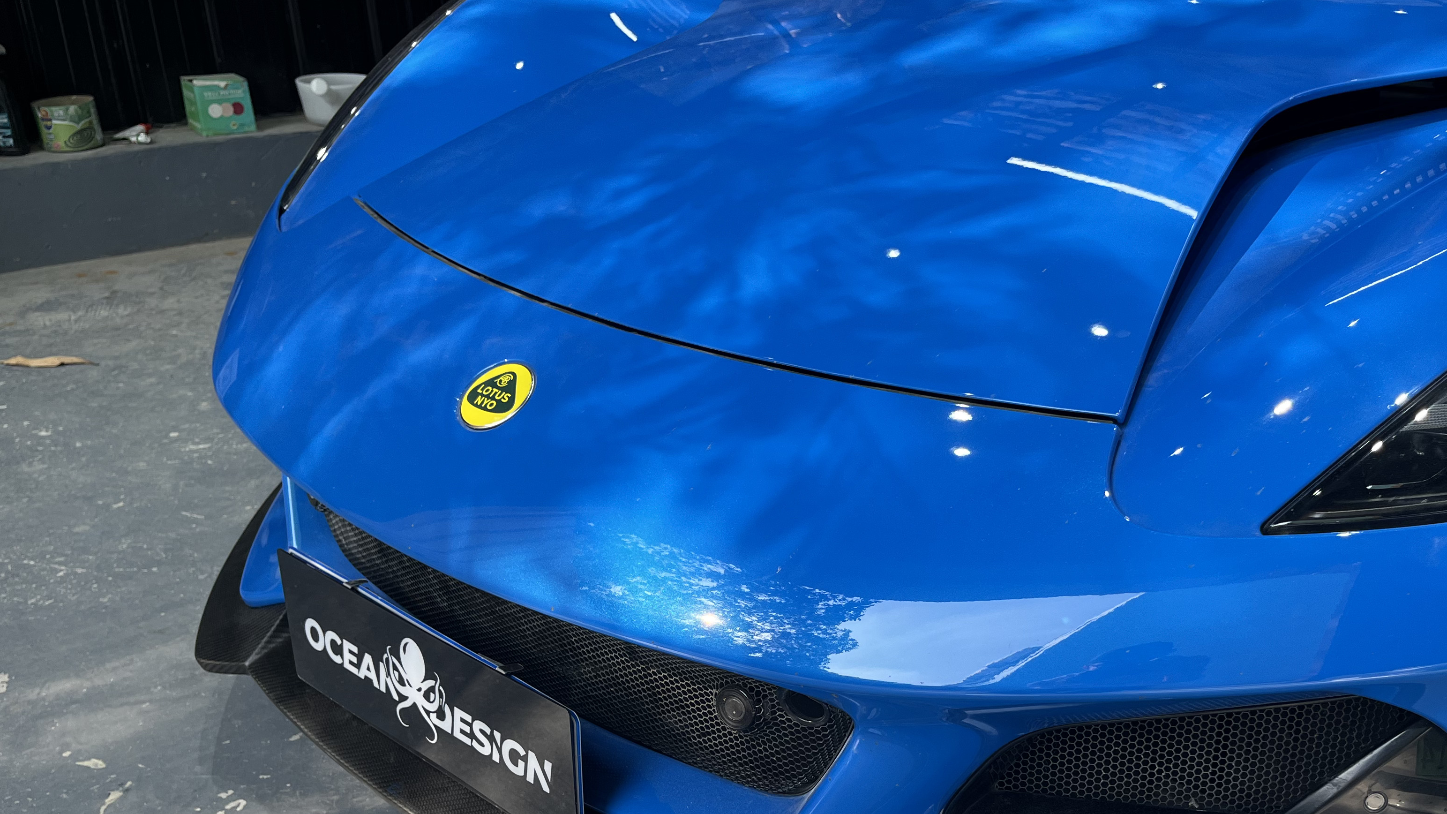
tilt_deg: -28.8
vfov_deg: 31.5
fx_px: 1420
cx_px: 884
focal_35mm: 37
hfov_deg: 53.5
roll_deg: -0.8
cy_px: 599
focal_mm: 5.1
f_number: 1.6
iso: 50
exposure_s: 1/358
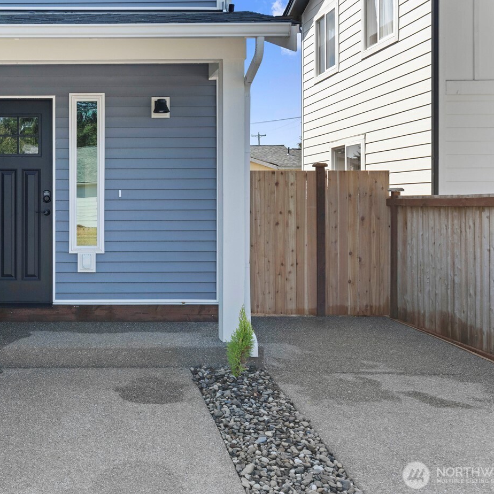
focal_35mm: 40
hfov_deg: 39.9
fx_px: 642
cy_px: 193
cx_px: 79
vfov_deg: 41.8
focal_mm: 25.5
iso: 200
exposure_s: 1/200
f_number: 8
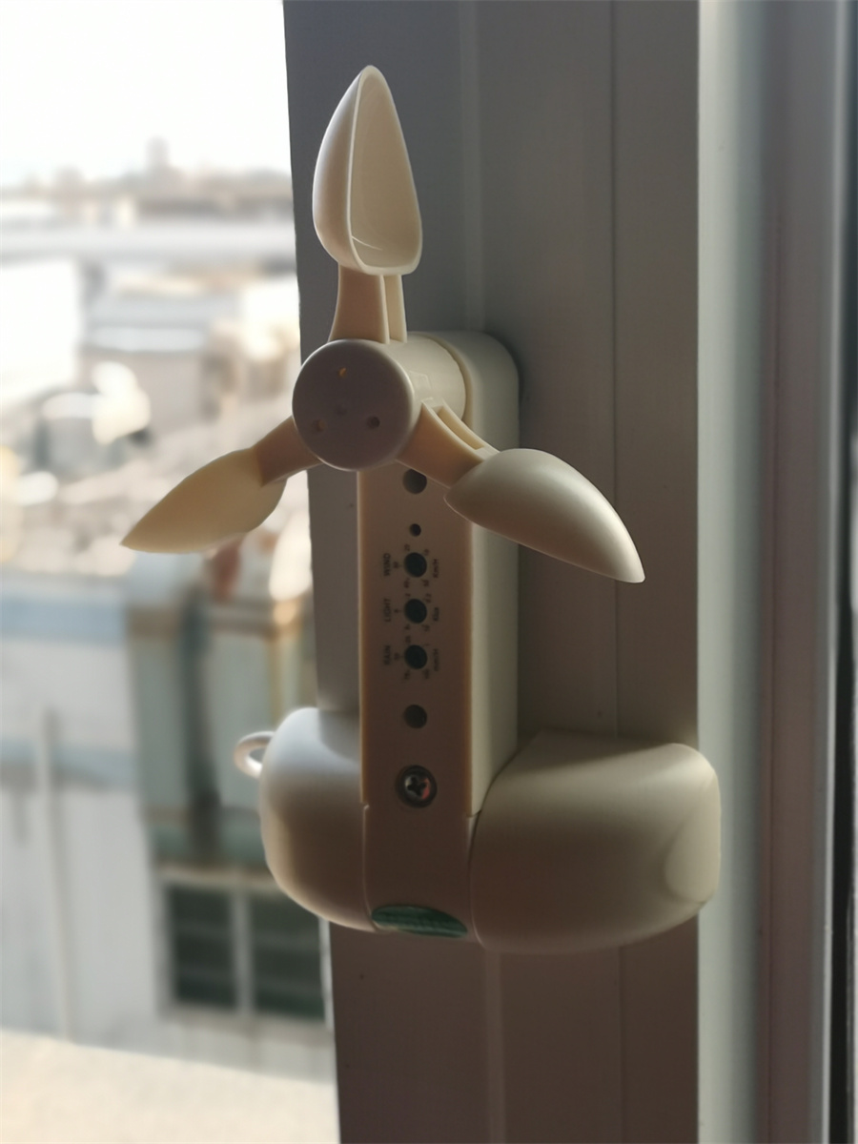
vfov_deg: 35.5
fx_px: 1785
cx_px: 429
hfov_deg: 27.0
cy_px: 572
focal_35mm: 54
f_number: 4
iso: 50
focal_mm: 3.95
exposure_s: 1/180
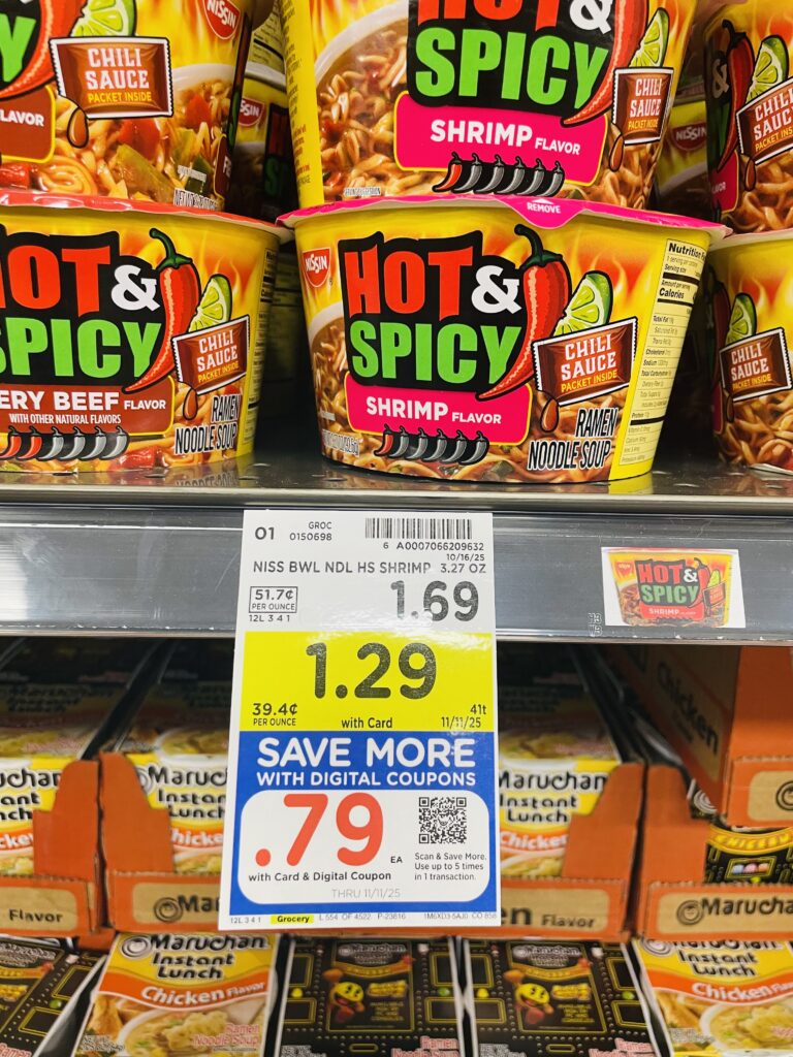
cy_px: 528
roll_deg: +0.1
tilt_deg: -15.7
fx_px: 794
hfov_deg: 53.1
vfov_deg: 67.3
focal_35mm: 26
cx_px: 396
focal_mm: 4.2
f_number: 1.6
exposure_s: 1/60
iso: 100
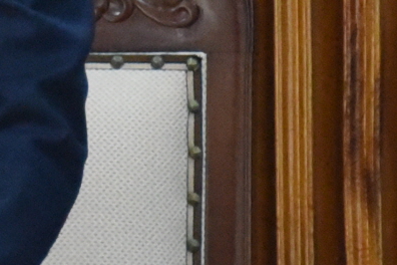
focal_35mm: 1747
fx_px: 19264
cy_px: -205
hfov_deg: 1.2
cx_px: -190
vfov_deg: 0.8
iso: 12800
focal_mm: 230
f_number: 5.6
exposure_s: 1/400
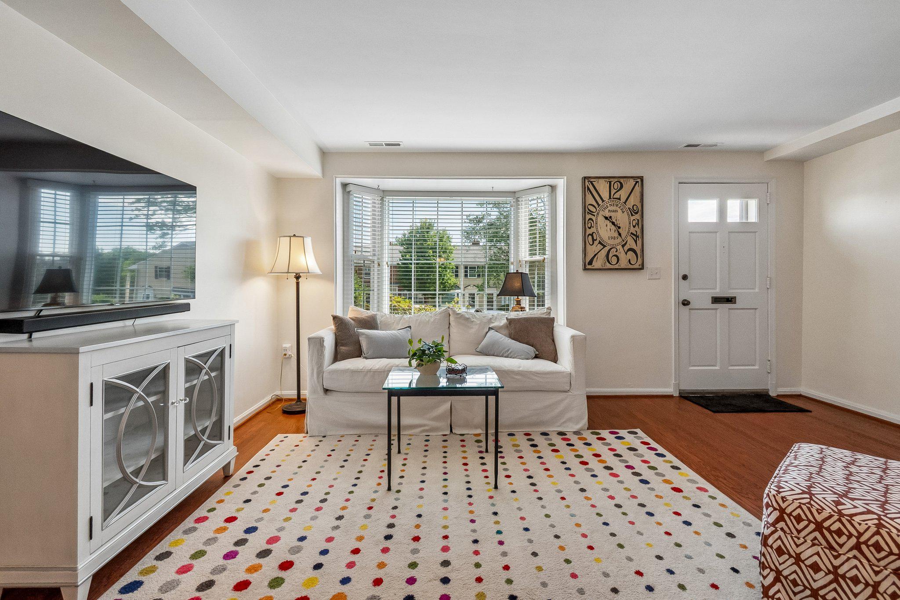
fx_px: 375
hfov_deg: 100.4
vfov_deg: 77.3
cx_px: 450
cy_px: 300
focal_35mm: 15
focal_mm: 10
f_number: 5.6
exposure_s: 1/200
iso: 400
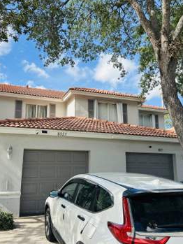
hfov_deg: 42.9
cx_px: 85
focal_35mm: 33
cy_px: 124
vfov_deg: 55.3
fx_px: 232
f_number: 1.78
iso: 80
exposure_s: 1/1916
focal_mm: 6.86
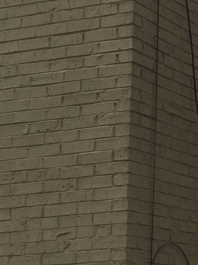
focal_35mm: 128
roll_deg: +1.0
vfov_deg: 15.4
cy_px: 122
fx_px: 976
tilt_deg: +12.3
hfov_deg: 10.6
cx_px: 391
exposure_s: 1/479
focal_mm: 3.3
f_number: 2.4
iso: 25
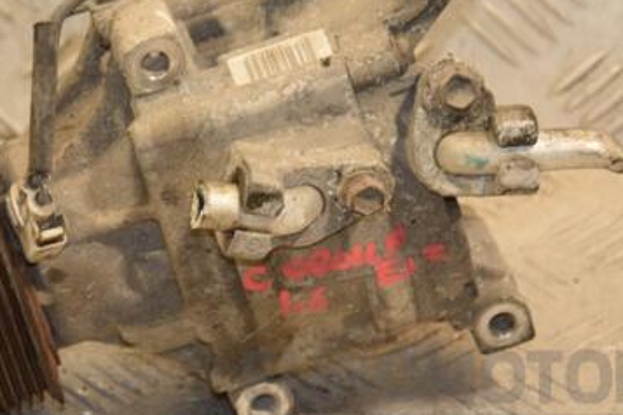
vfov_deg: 5.6
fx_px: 4274
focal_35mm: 247
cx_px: 211
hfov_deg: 8.3
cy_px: 145
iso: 800
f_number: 5.6
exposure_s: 1/125
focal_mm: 98
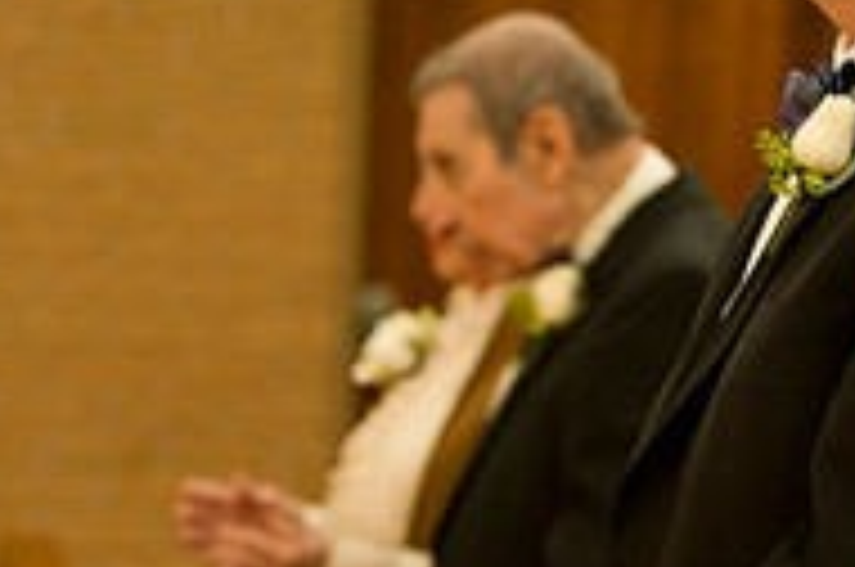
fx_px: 5430
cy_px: 153
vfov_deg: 6.0
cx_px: 850
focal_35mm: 229
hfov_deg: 9.0
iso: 1600
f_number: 2.8
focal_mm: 75
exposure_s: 1/80
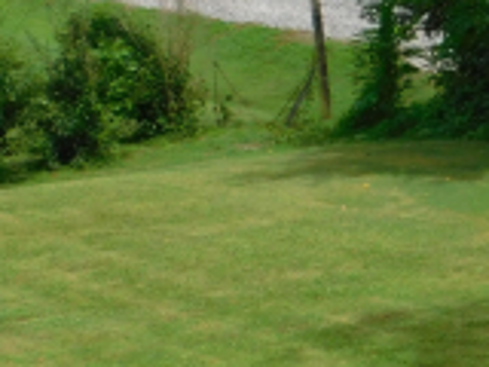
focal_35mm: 125
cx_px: 836
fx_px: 1766
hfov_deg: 14.2
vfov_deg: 11.4
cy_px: -159
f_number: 3.2
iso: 125
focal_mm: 5.3
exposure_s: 1/1000
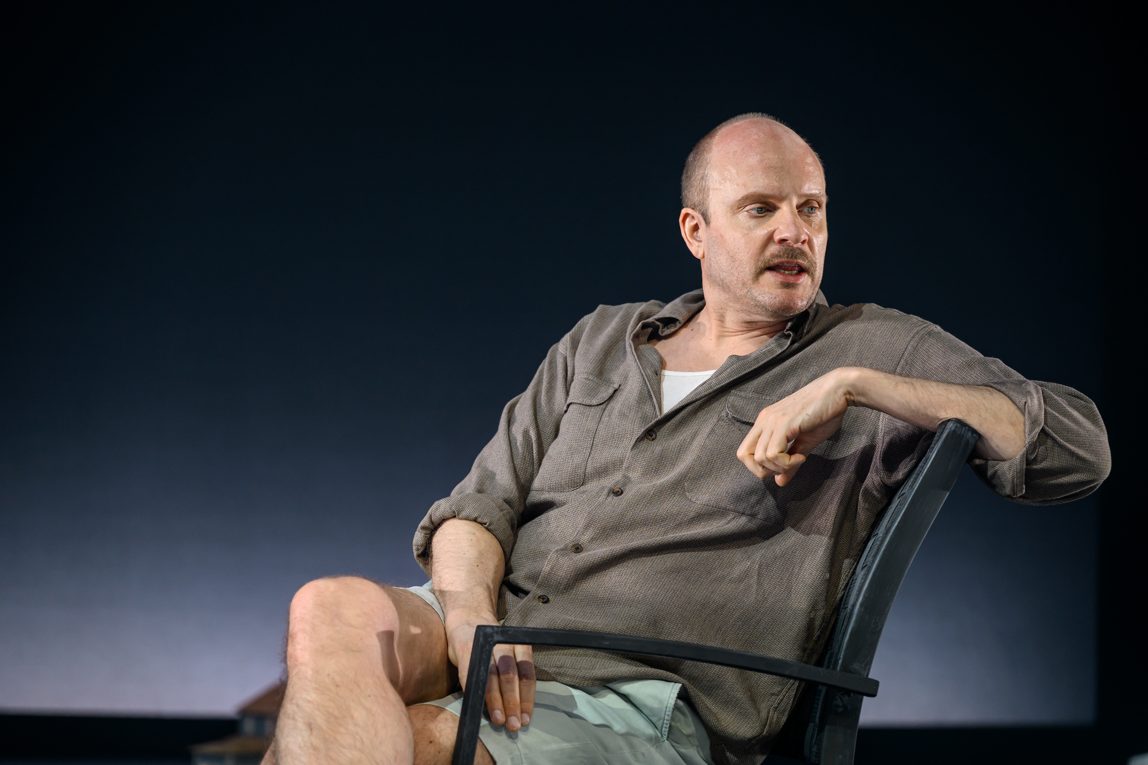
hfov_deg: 21.2
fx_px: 3061
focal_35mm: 96
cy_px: 382
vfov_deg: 14.2
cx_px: 574
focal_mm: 96
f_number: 4
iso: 1250
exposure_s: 1/320
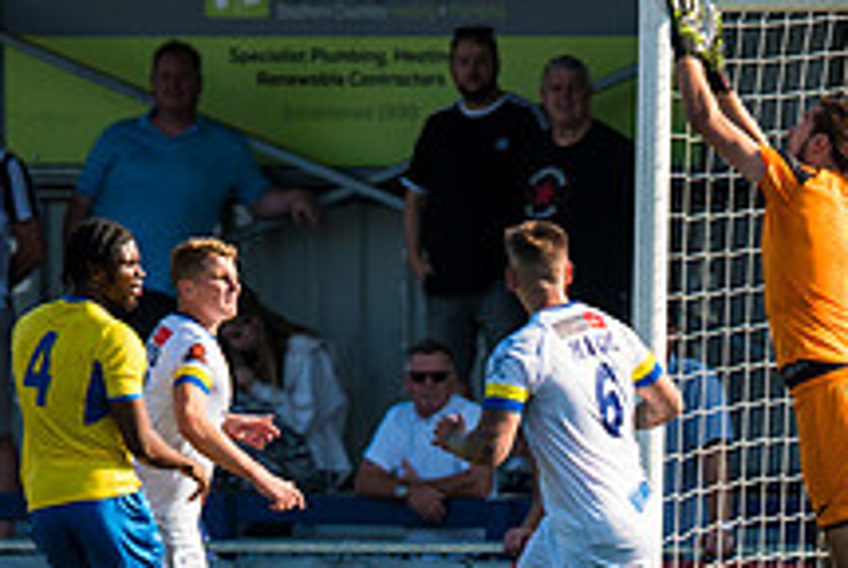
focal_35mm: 1078
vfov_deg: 1.3
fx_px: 25427
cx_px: 836
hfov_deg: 1.9
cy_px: 412
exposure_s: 1/1250
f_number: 5
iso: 200
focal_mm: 400
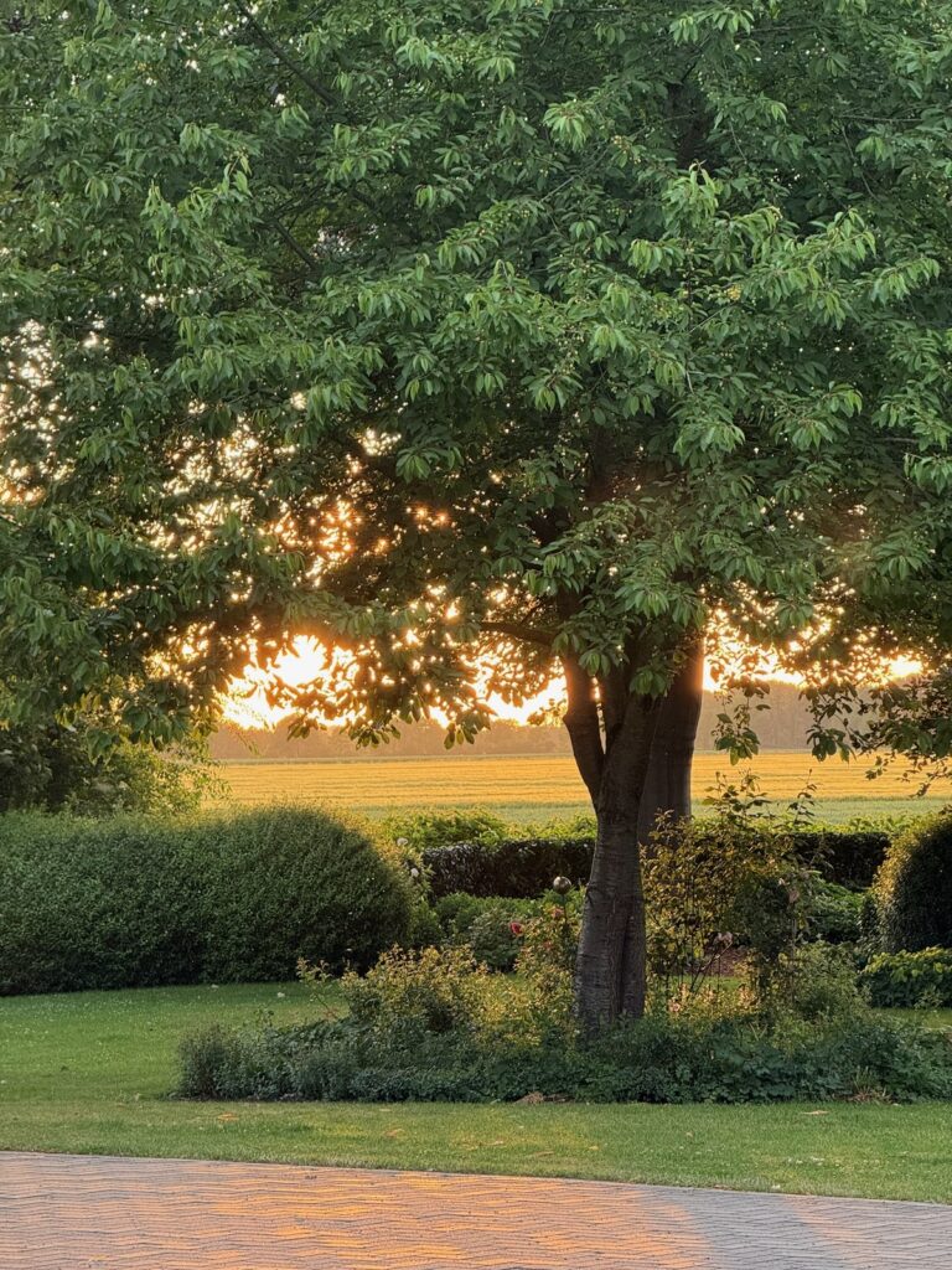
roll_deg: +1.0
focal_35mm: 120
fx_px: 4400
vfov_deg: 16.4
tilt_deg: +2.6
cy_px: 635
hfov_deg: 12.3
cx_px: 476
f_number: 2.8
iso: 200
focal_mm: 15.66
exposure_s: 1/99
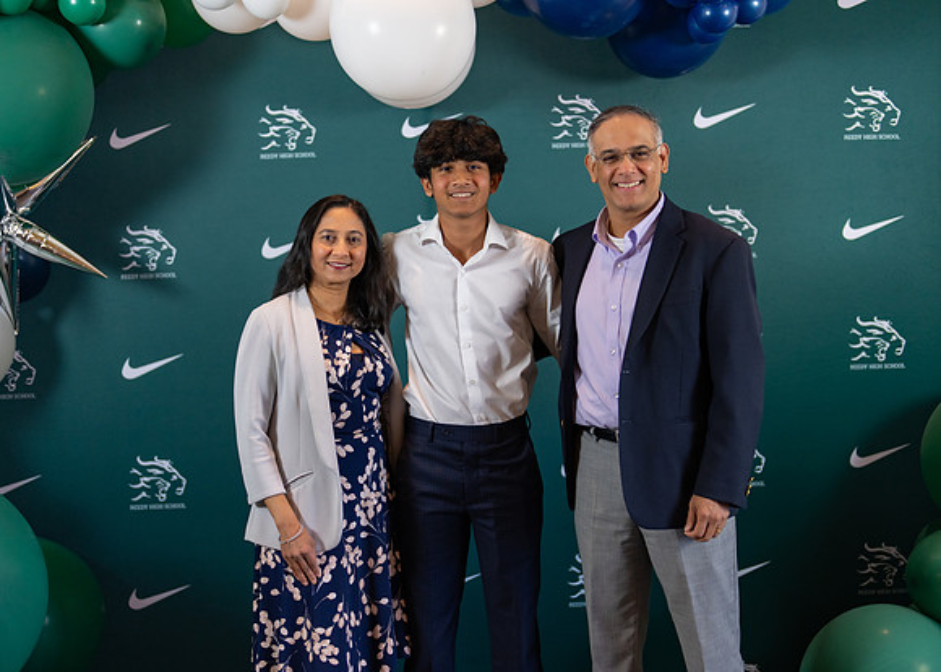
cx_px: 470
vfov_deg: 25.9
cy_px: 336
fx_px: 1458
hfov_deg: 35.8
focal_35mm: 55
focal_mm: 50
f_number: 1.2
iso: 500
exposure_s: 1/400
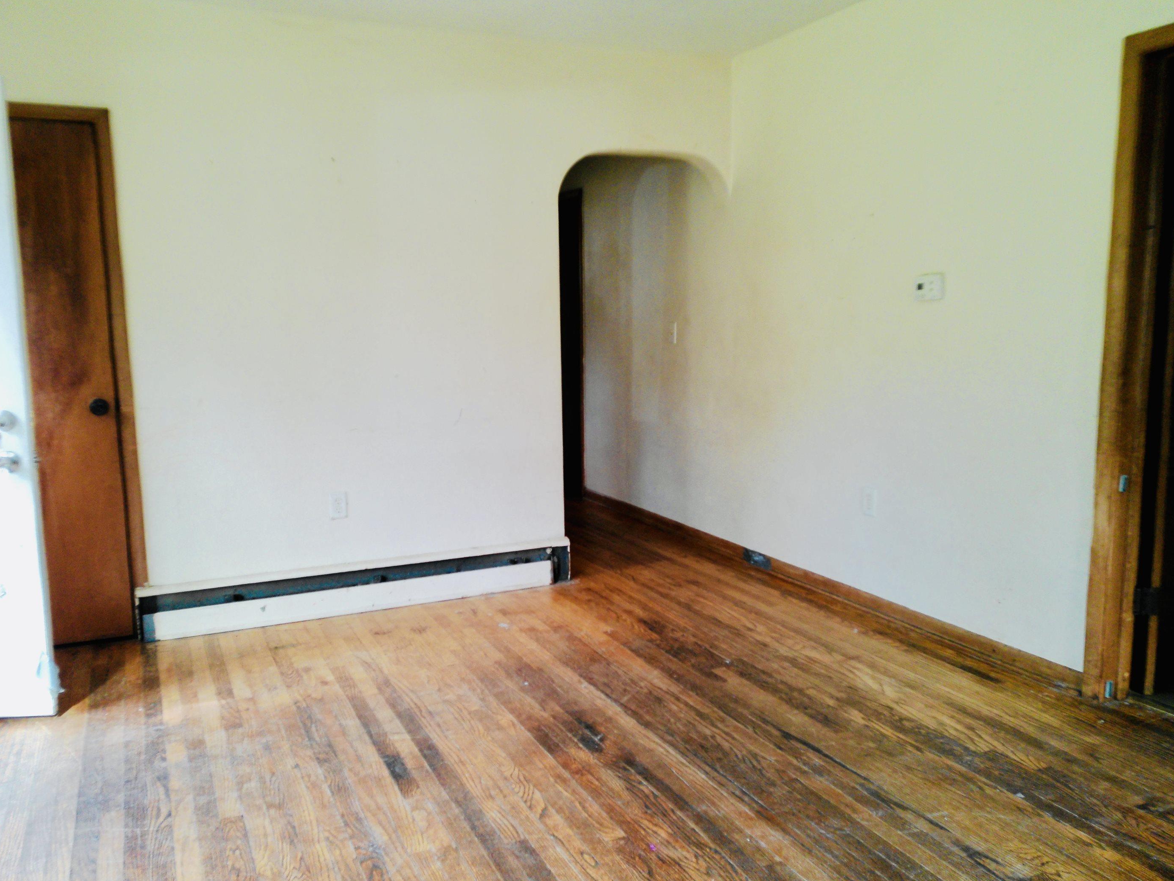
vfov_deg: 66.0
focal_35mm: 20
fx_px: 678
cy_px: 446
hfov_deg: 81.6
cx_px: 539
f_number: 1.8
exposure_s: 1/60
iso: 200
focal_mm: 3.37
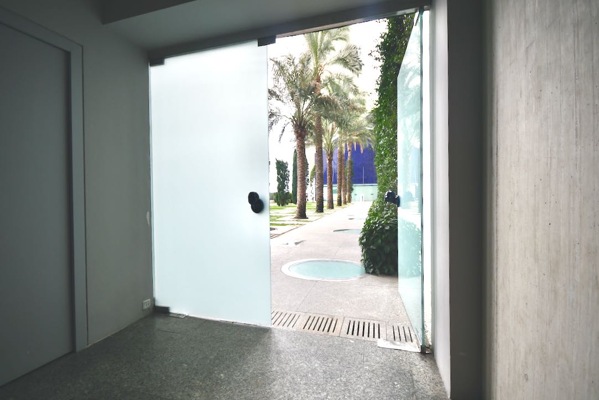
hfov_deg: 100.4
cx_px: 300
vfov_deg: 77.4
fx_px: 250
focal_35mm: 15
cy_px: 200
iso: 400
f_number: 5.6
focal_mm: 10
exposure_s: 1/250
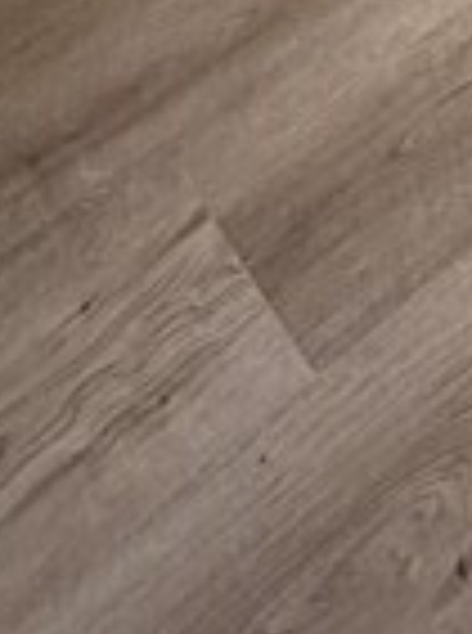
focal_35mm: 102
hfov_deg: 14.2
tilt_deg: -3.0
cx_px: 472
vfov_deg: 10.0
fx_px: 1863
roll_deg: +0.5
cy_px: -1511
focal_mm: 2.22
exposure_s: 1/120
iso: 160
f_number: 2.2
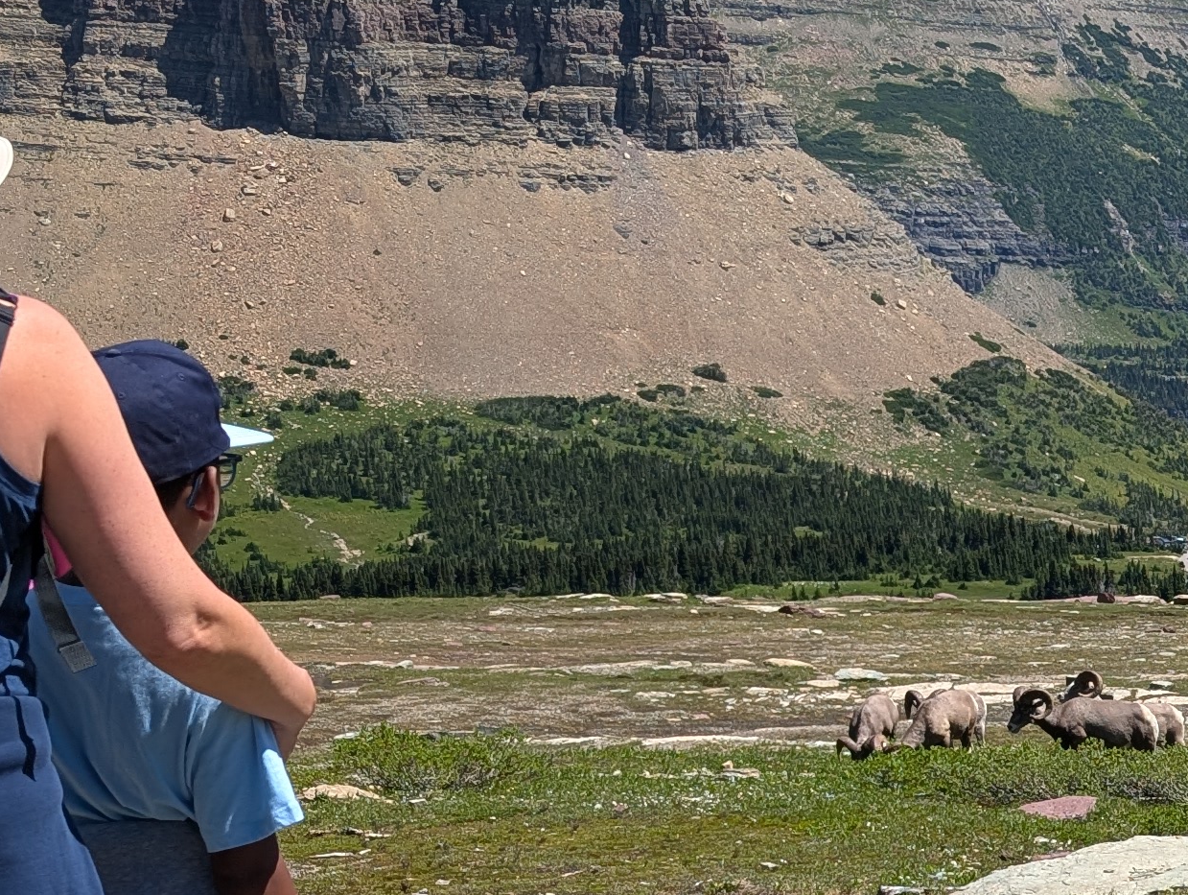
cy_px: 650
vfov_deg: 18.6
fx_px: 2715
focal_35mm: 79
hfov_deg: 22.2
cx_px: 1525
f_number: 1.68
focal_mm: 6.9
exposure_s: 1/1095
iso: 20
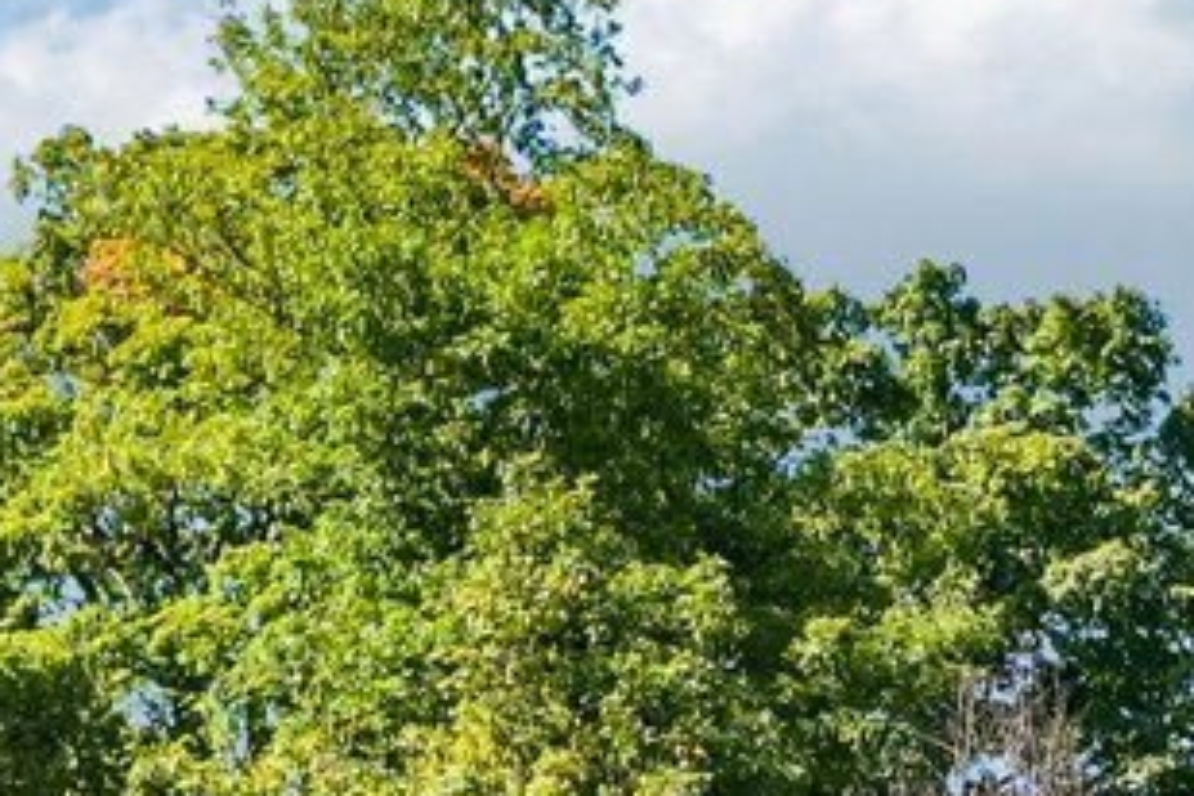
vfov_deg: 6.8
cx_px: 2272
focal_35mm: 199
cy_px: 1095
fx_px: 6600
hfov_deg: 9.7
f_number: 7.1
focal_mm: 30
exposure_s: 1/250
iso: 100
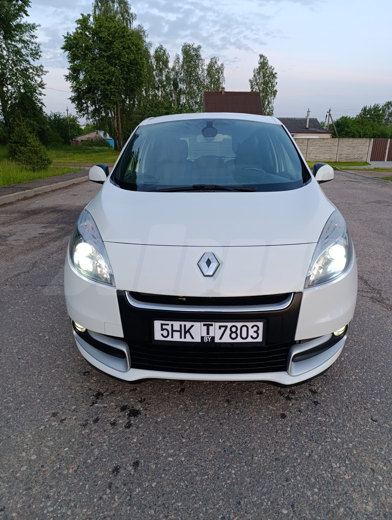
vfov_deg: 73.8
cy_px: 260
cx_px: 196
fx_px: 346
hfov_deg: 59.0
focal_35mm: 23
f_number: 1.6
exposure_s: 1/100
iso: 400
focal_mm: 6.14
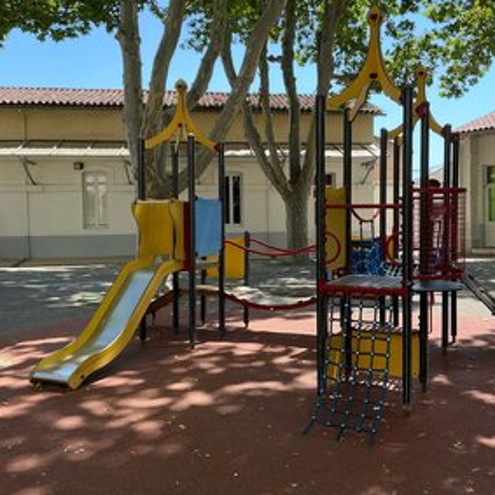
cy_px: 240
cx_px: 296
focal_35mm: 35
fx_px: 566
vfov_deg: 47.2
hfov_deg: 47.0
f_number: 1.8
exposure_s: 1/409
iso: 25
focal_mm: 3
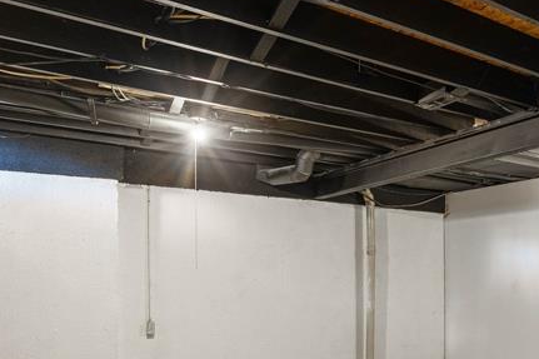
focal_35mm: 38
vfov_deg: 33.8
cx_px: 470
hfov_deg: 46.5
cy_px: 295
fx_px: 569
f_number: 7.1
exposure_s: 1/30
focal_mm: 16
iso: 800
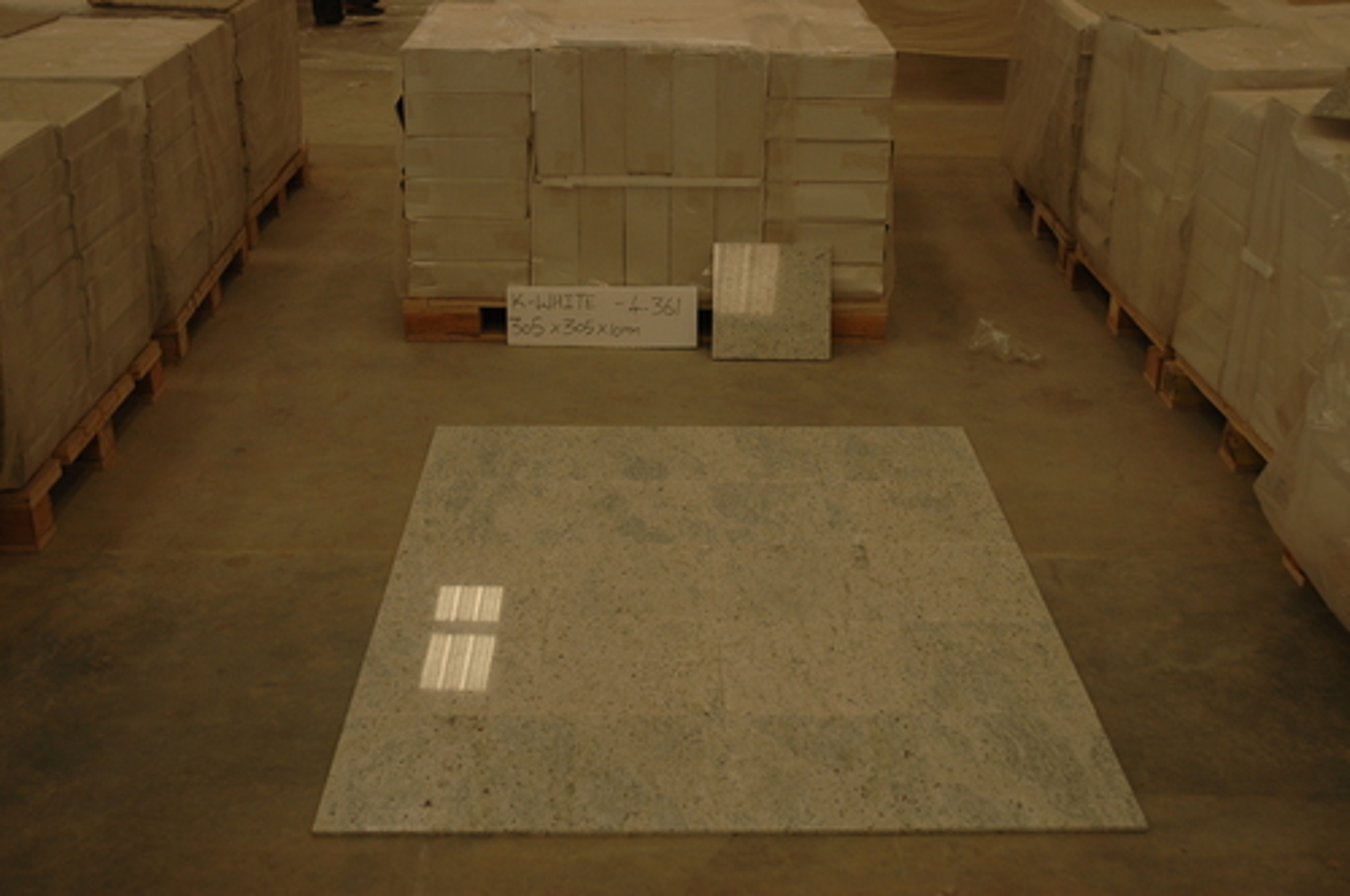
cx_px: 675
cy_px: 448
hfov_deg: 45.0
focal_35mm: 44
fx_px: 1629
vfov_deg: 30.8
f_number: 4
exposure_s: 1/60
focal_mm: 29
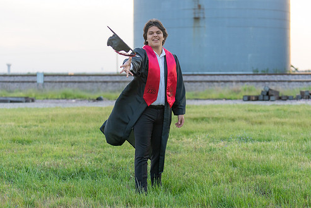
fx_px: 726
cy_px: 105
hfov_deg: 24.2
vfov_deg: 16.3
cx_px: 147
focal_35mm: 84
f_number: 2.8
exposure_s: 1/1000
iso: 1000
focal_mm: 70
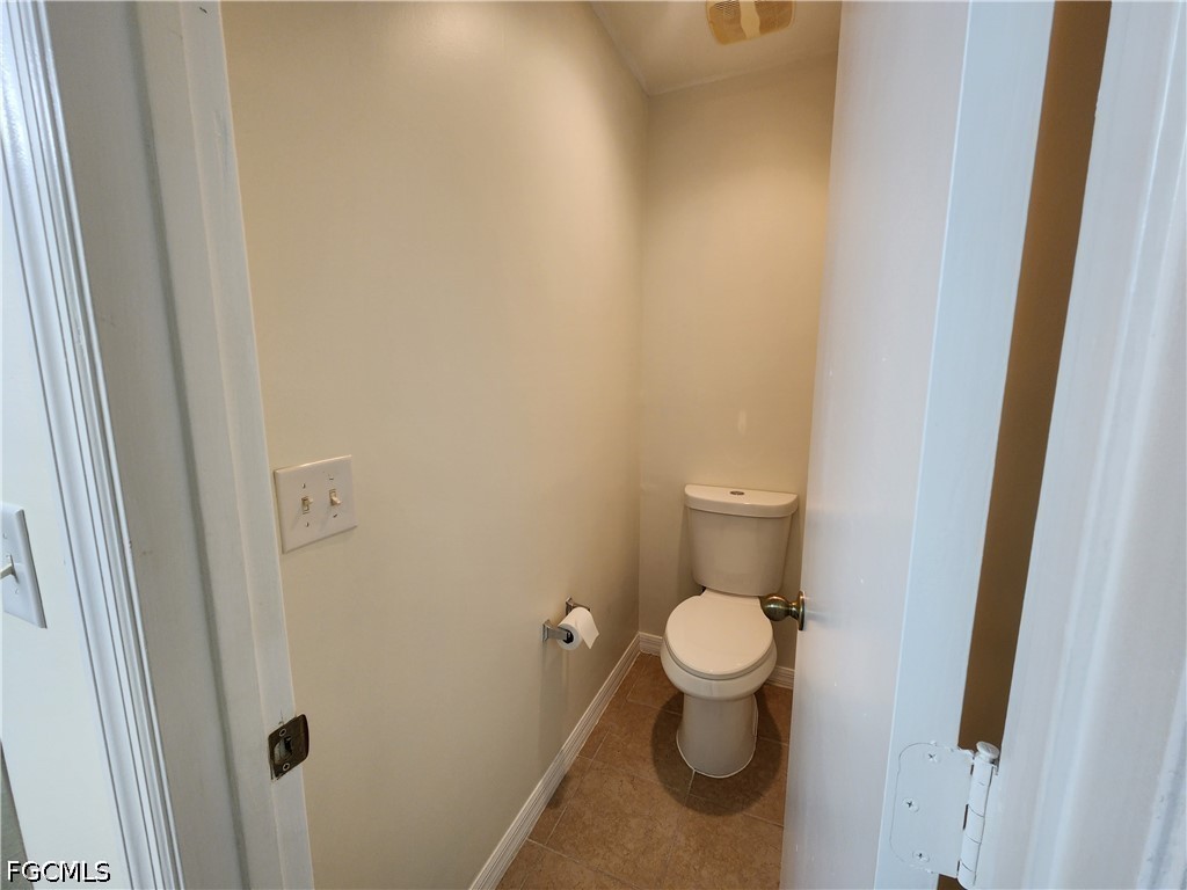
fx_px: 446
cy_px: 445
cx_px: 594
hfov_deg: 106.2
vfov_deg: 89.9
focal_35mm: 13
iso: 125
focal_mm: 2.2
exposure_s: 1/60
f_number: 2.2
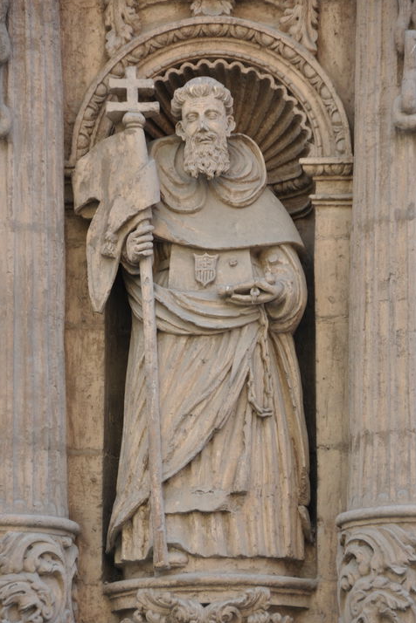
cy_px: 311
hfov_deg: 7.5
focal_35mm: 182
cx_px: 209
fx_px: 3154
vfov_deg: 11.3
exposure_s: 1/160
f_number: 5.3
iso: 200
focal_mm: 120
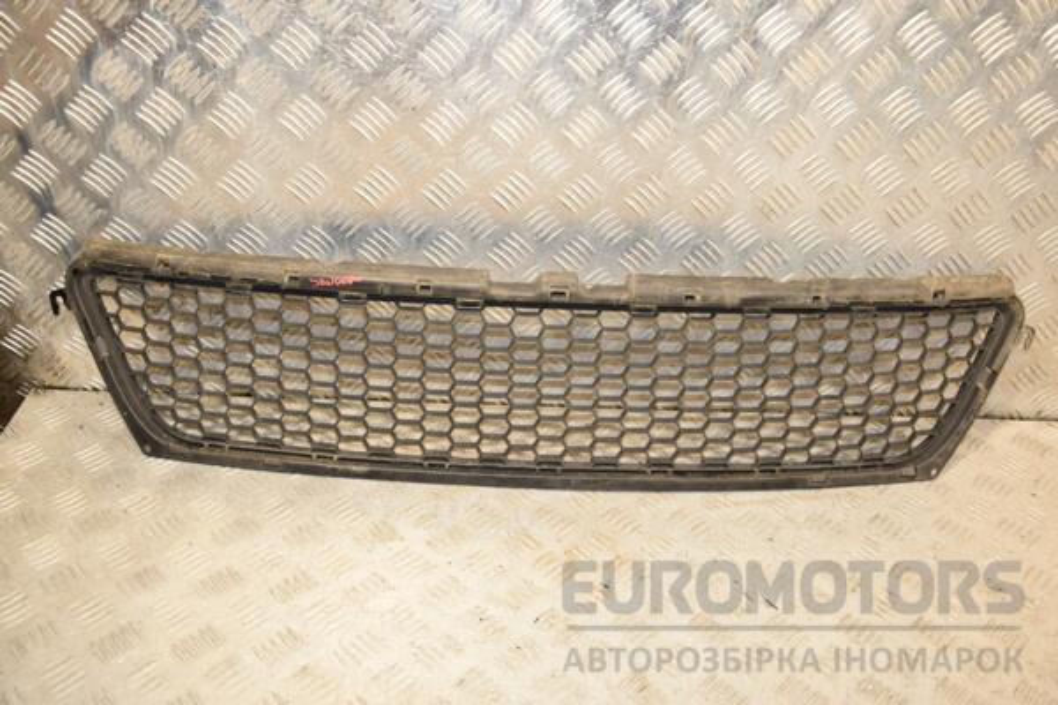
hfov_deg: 57.2
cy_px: 352
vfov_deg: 40.0
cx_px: 529
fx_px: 970
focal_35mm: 33
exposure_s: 1/200
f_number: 5.6
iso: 800
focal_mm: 22
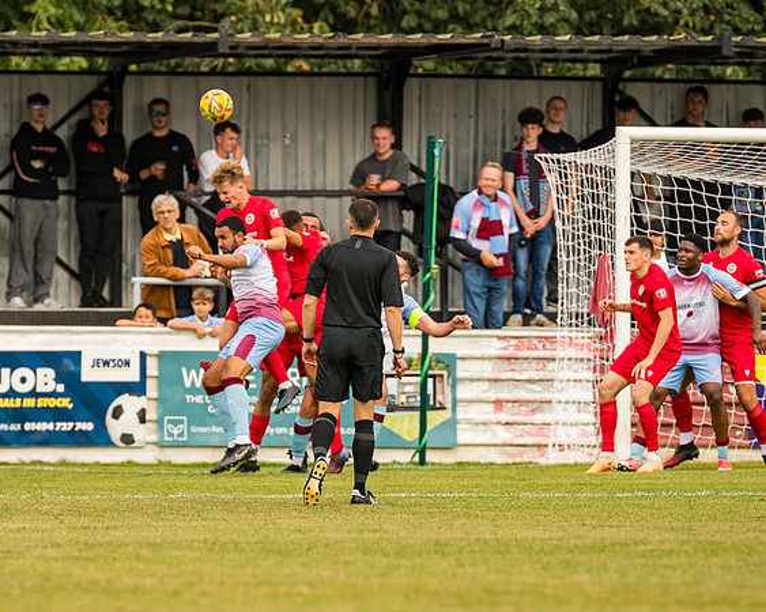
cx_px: 266
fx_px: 12716
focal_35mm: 561
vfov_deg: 2.8
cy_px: 294
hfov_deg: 3.5
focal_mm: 300
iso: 400
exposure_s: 1/1600
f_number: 4
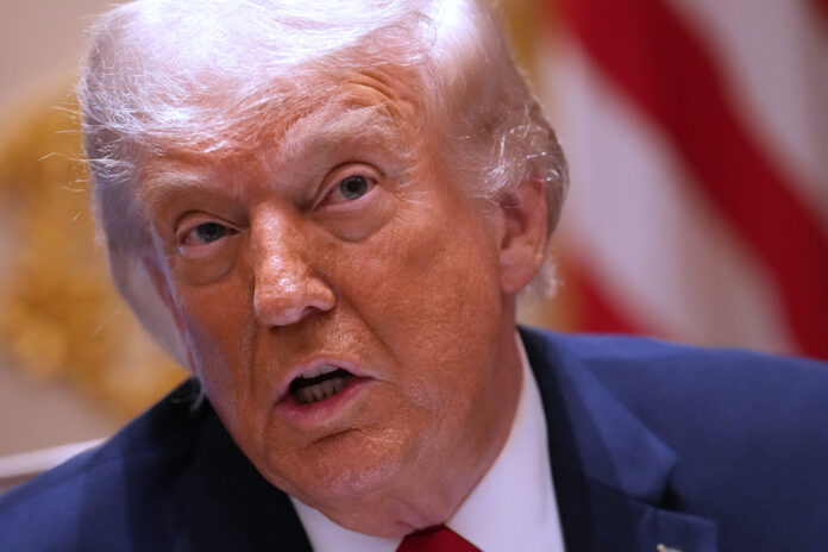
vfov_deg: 4.6
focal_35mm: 300
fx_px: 6899
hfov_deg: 6.9
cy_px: 276
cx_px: 414
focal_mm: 200
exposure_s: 1/160
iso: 3200
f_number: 3.2
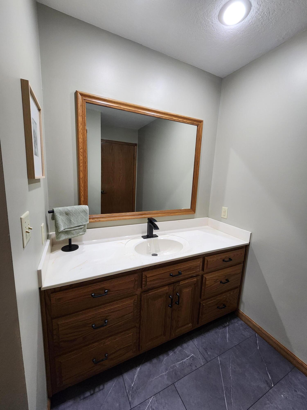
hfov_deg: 89.9
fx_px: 154
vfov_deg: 106.2
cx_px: 154
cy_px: 205
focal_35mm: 13
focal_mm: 2.2
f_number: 2.2
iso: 320
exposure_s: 1/60
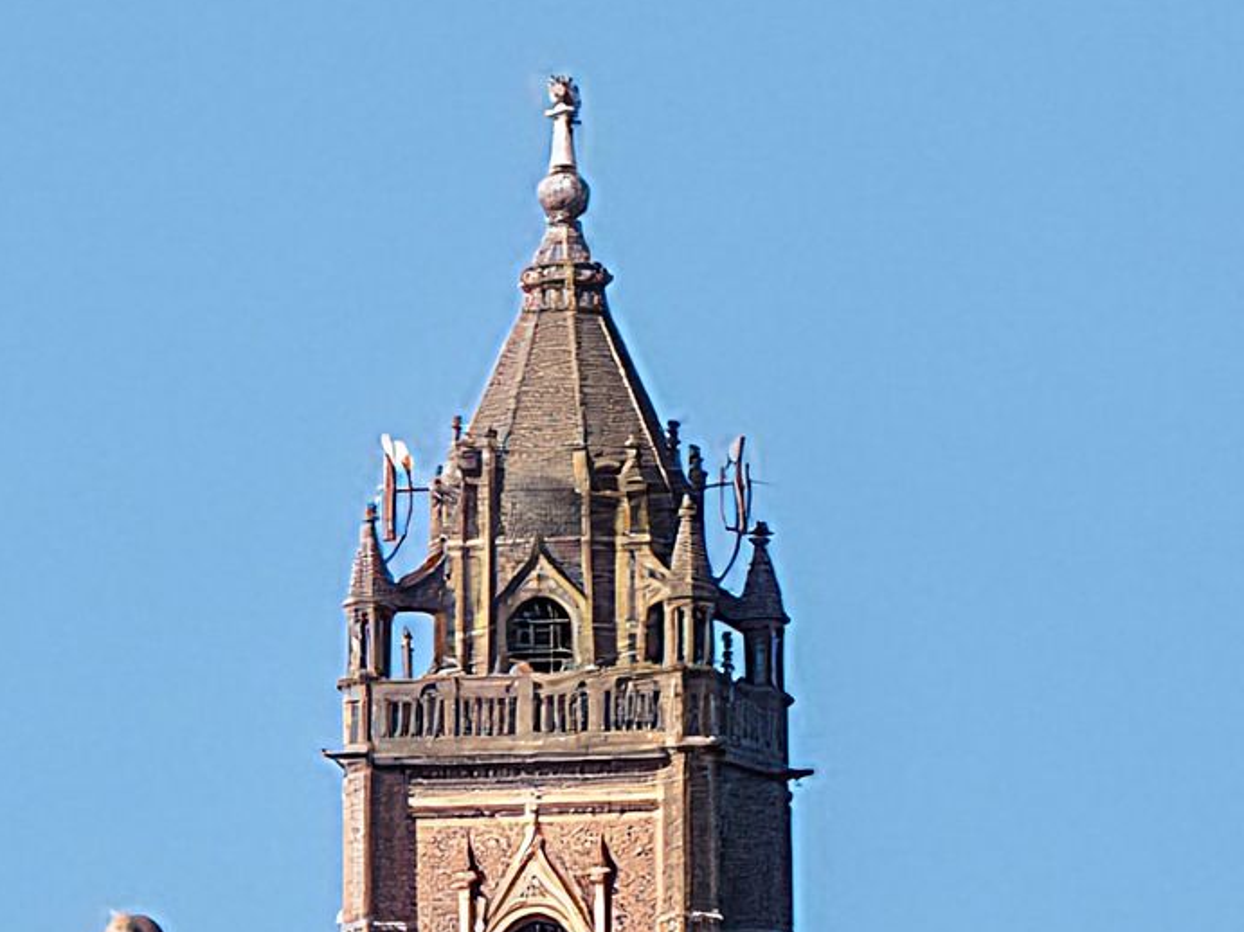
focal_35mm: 1955
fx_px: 70245
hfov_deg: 1.0
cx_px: 207
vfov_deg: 0.8
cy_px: 668
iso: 50
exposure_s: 1/670
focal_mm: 8.67
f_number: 2.4
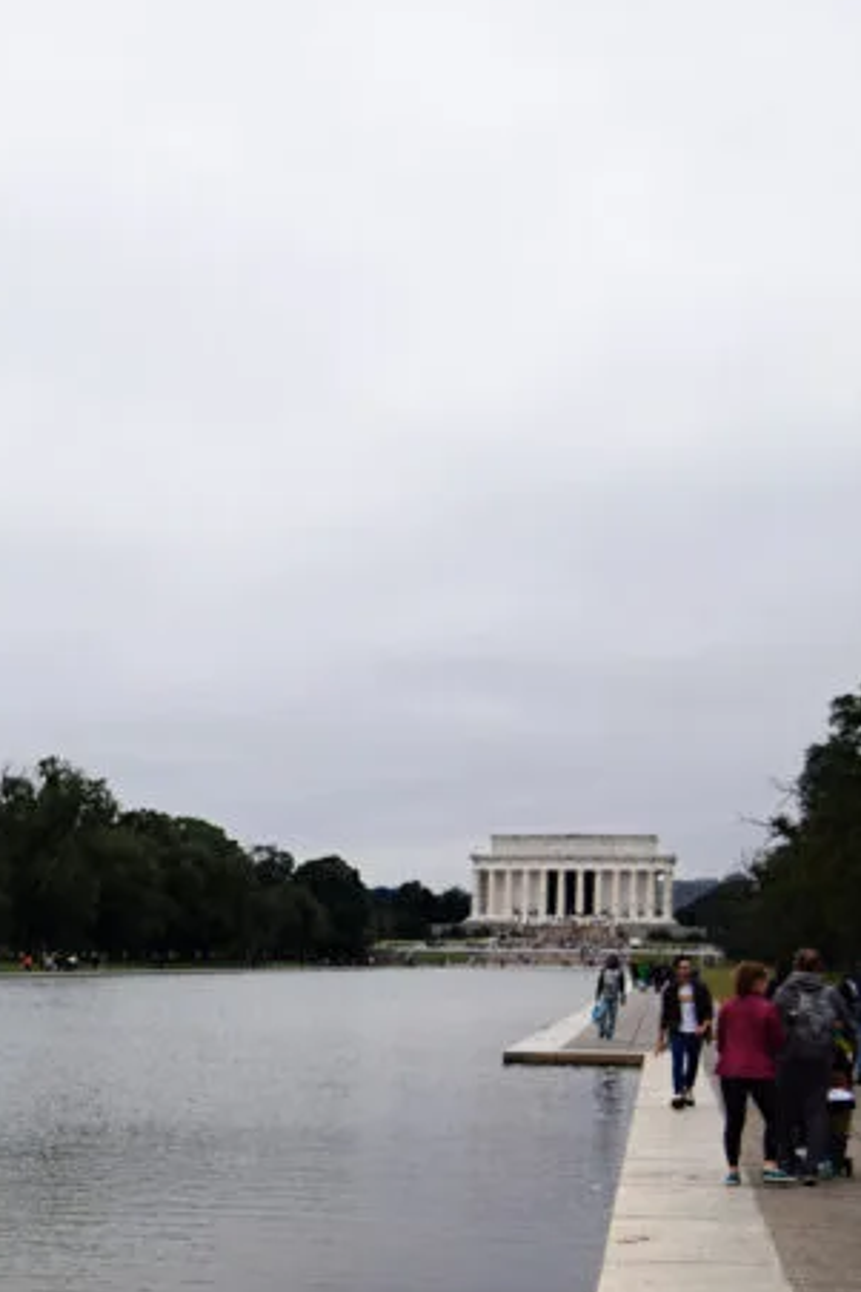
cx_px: -113
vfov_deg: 28.6
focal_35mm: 68
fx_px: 2441
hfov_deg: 19.1
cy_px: 1132
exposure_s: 1/200
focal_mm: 20
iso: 400
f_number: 7.1
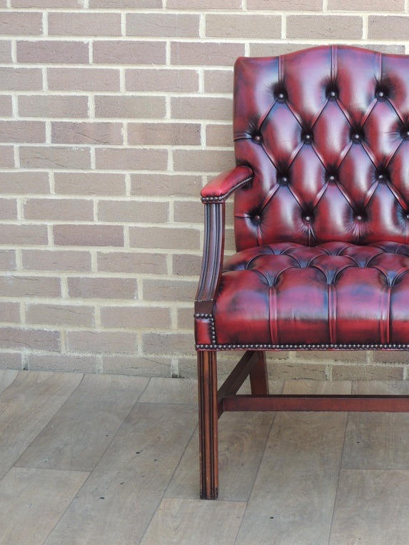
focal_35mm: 67
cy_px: 272
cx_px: 348
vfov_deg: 29.0
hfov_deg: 21.6
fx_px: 1056
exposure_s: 1/50
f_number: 3.6
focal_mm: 8.9
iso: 125
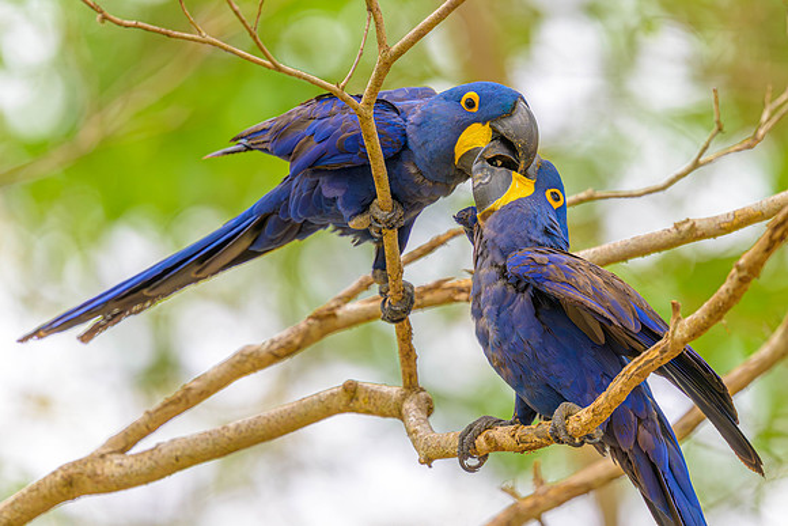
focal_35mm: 598
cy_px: 211
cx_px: 397
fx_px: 13094
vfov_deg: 2.3
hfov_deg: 3.4
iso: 900
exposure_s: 1/3200
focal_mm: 400
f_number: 2.8
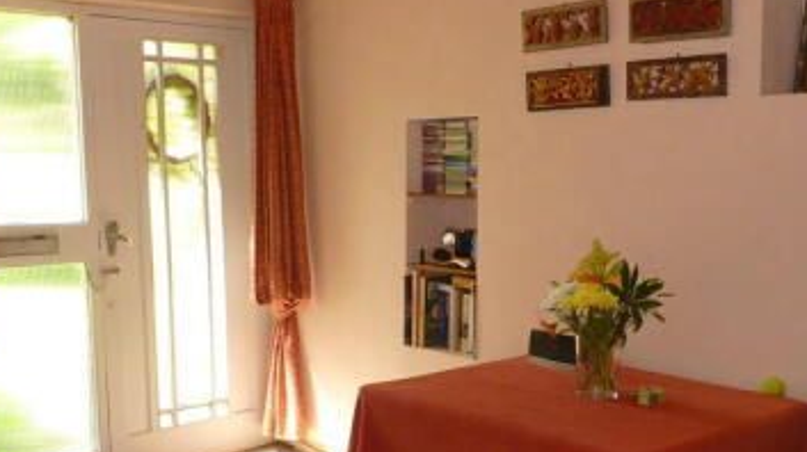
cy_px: 323
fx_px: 962
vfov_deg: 26.2
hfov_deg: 45.5
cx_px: 417
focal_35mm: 45
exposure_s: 1/20
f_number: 3.3
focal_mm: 4.1
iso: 100
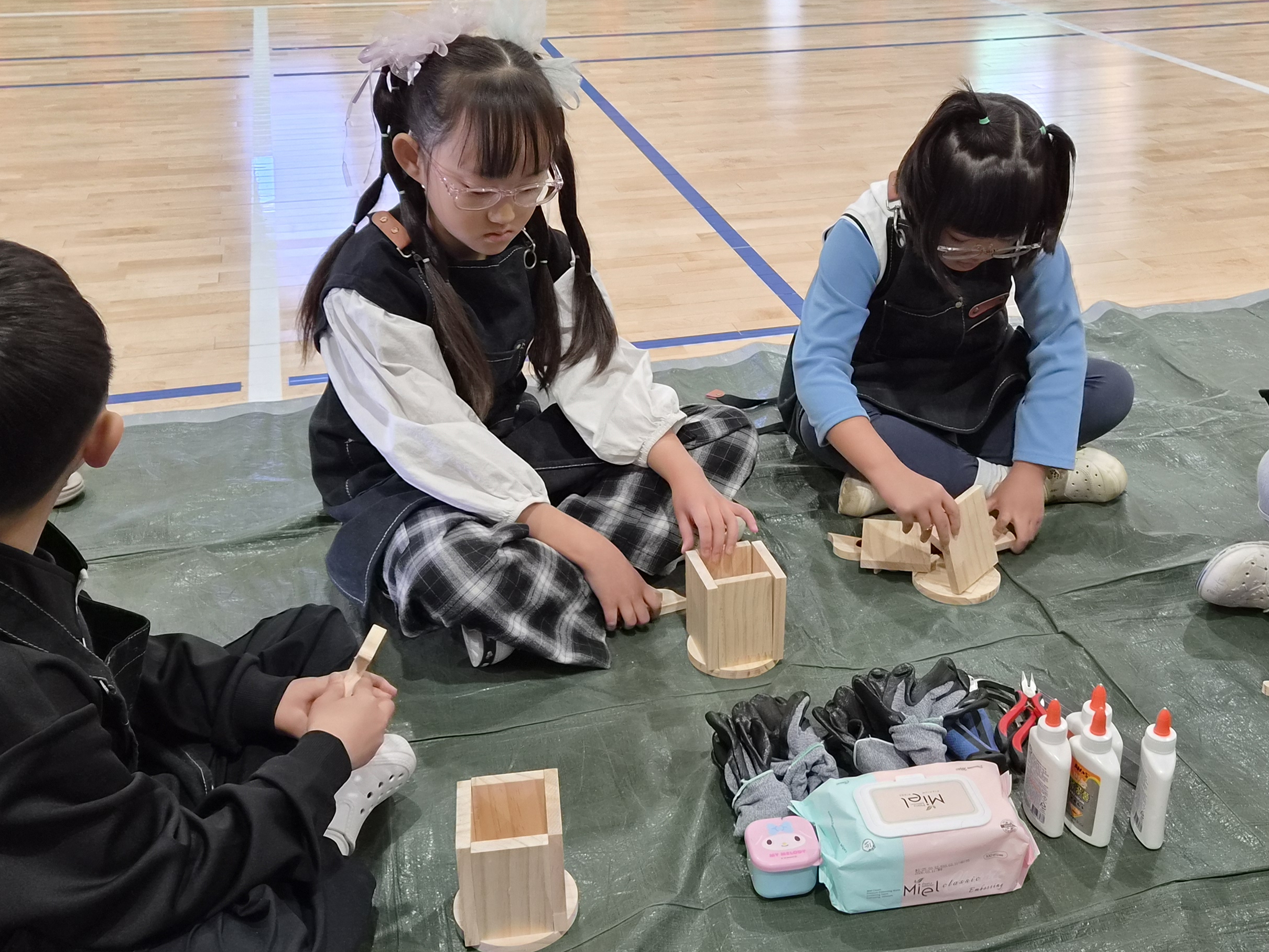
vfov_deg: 37.7
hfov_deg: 48.8
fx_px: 1393
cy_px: 460
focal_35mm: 38
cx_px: 729
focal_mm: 5.4
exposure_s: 1/120
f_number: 1.8
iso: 250
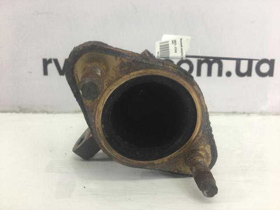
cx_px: 140
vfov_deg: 48.2
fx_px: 235
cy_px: 105
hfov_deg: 61.7
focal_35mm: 29
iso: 32
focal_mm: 4.15
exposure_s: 1/50
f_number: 2.2
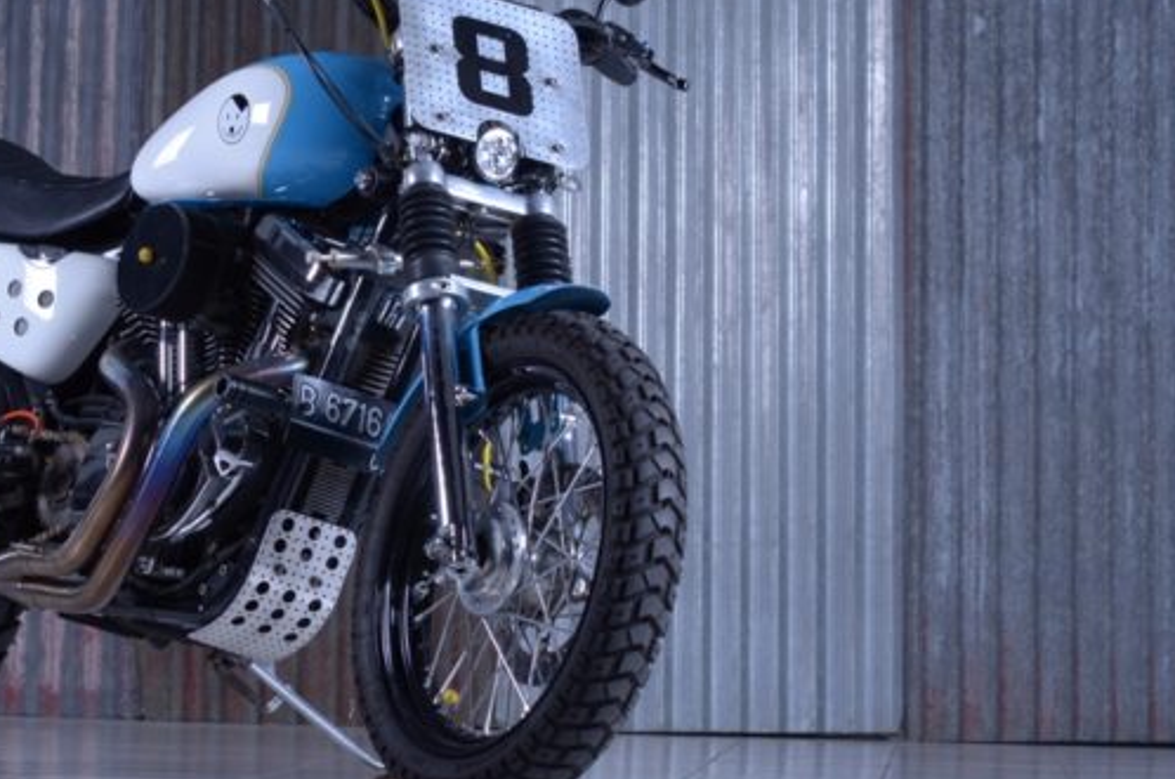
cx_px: 385
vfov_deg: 6.9
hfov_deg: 10.5
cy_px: 308
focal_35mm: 197
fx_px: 6410
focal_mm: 85
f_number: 7.1
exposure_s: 1/100
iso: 100
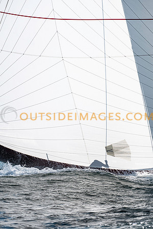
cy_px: 114
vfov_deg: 5.1
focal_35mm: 405
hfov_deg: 3.4
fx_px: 2582
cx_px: 76
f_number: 5.6
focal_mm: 270
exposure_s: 1/4000
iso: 400
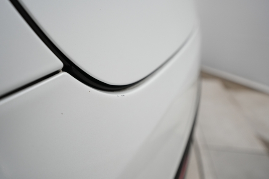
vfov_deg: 46.4
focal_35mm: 28
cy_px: 90
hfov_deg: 65.5
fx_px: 209
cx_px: 134
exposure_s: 1/125
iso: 1600
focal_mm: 28
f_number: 5
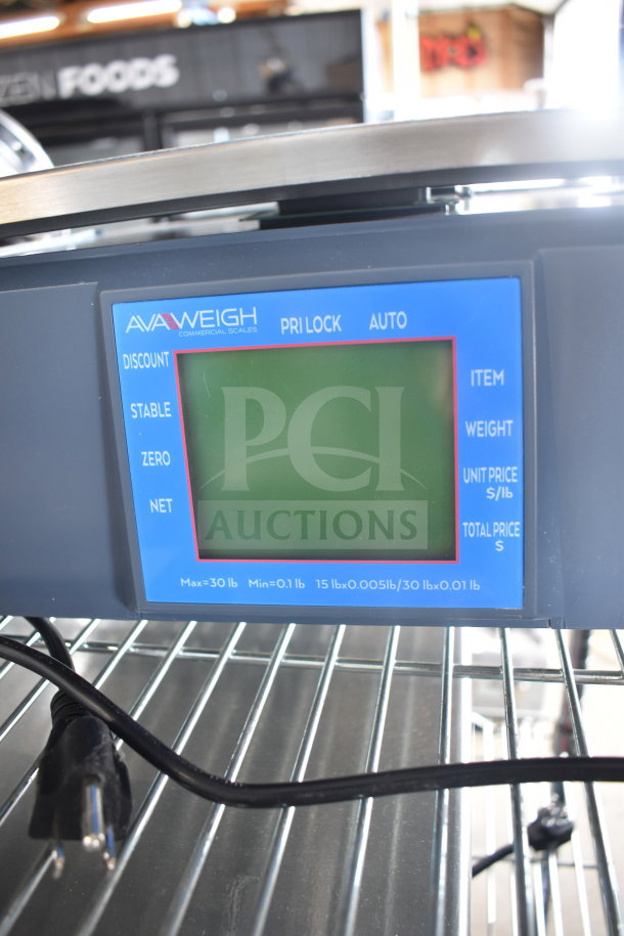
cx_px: 312
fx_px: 702
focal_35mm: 27
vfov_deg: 67.4
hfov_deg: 47.9
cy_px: 468
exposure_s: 1/30
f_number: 3.5
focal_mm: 18
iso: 640
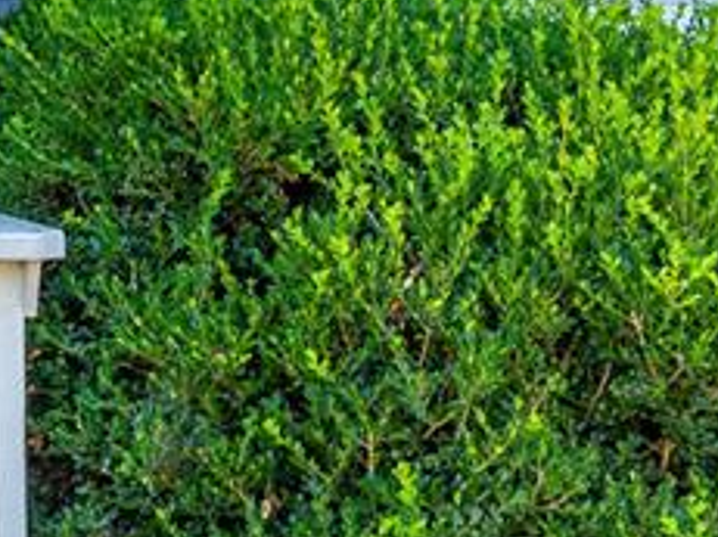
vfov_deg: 10.0
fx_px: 3050
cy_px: 17
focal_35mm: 147
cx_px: -584
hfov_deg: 12.3
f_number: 10
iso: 1000
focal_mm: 34.5
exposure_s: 1/200
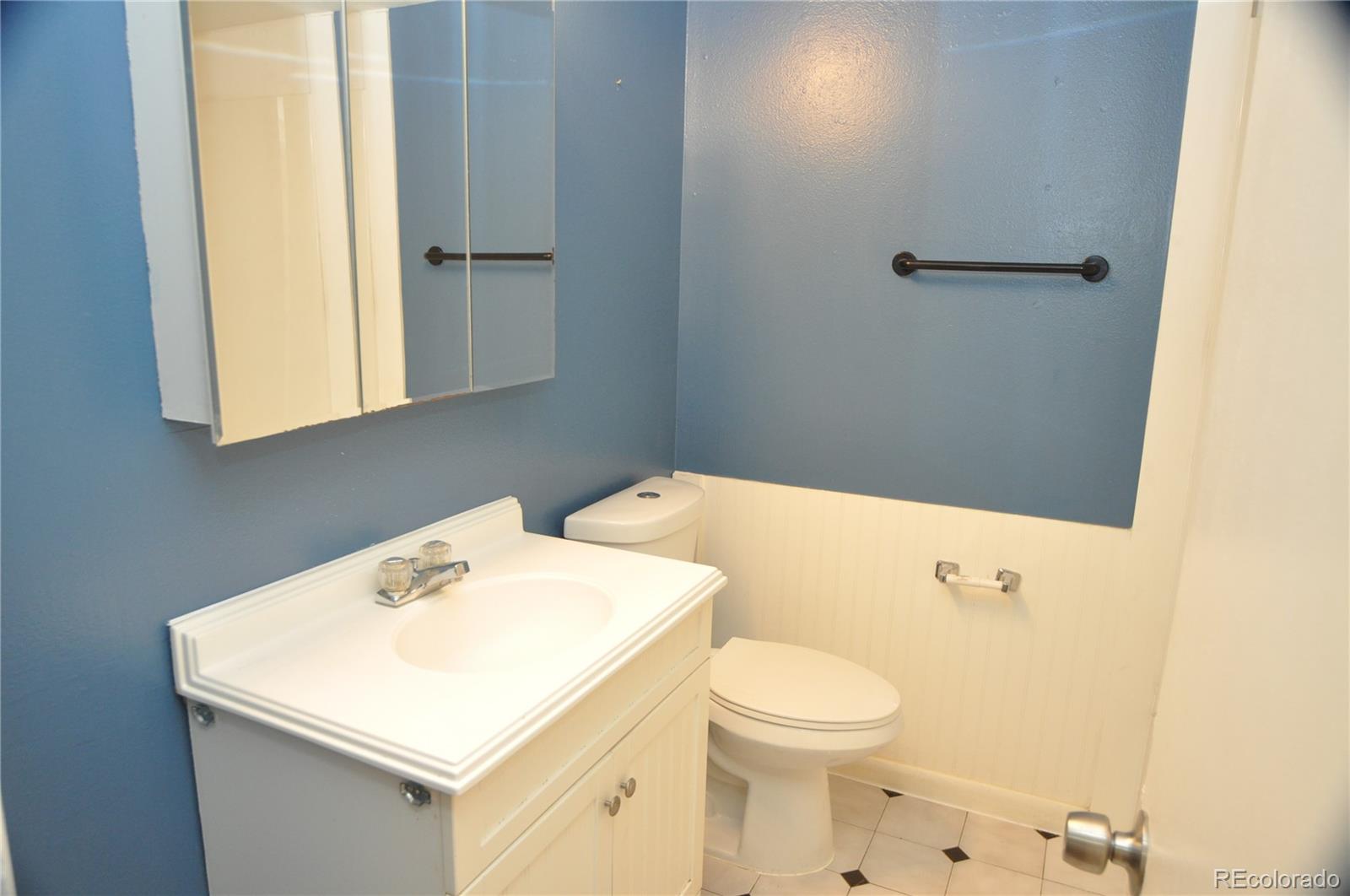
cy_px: 448
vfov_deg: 56.0
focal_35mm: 22
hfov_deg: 77.4
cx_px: 675
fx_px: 843
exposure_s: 1/60
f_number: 5.6
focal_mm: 15
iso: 800
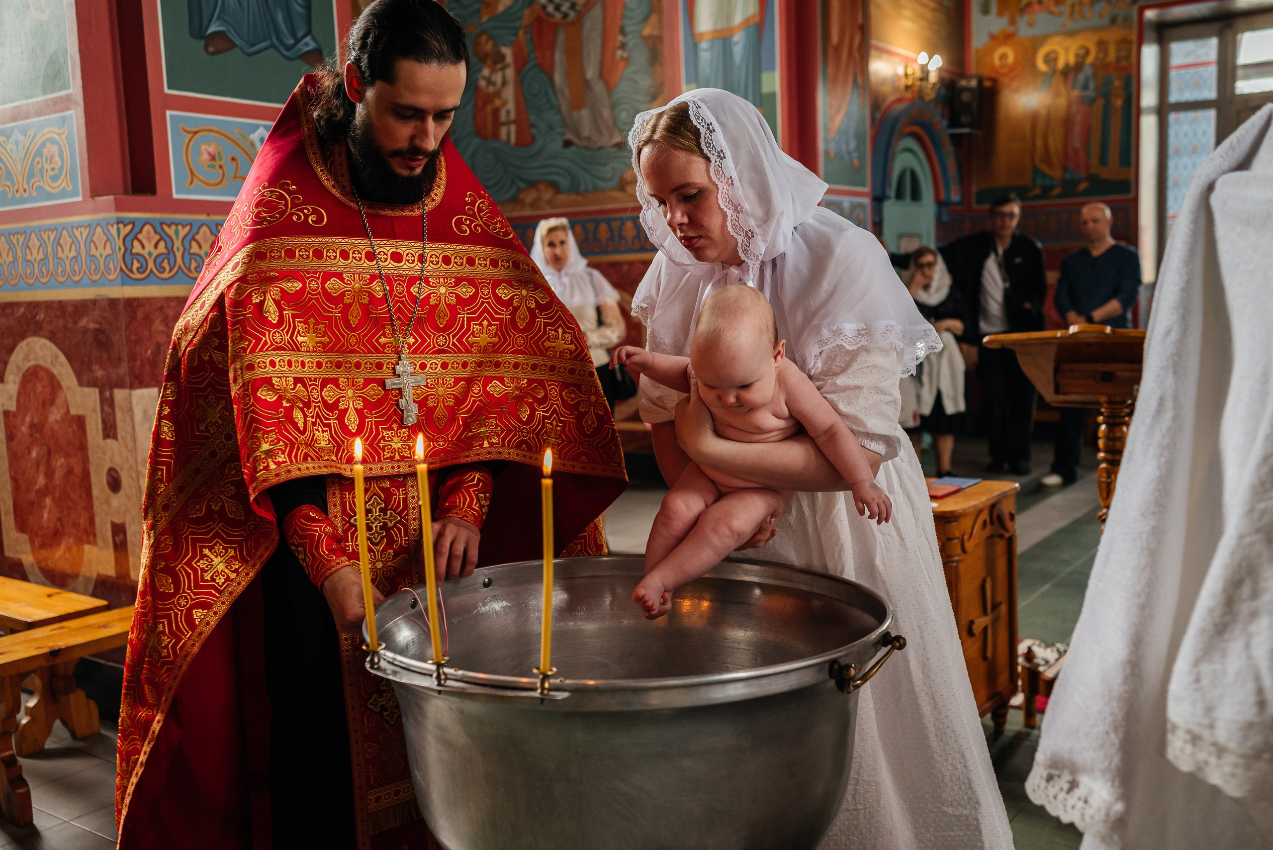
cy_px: 425
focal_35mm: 35
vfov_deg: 37.9
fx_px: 1238
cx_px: 636
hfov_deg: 54.4
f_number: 3.2
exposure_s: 1/160
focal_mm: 35
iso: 500
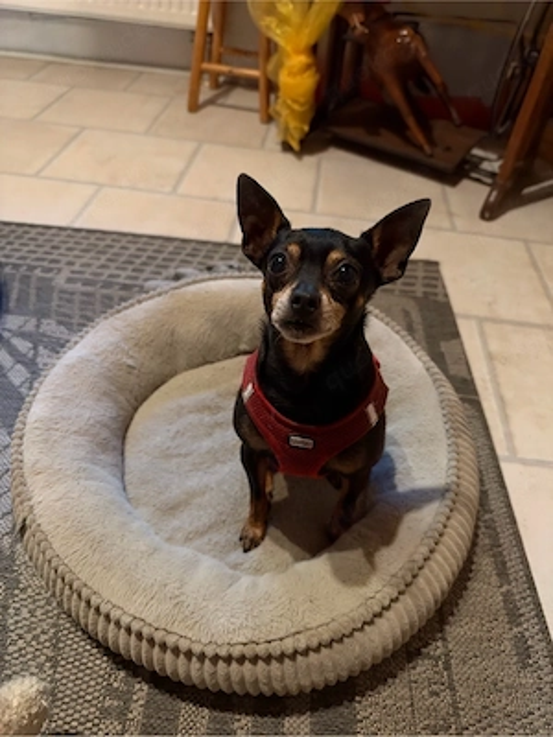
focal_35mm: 24
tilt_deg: -42.9
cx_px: 276
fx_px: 511
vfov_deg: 71.6
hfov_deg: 56.8
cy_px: 368
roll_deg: -7.6
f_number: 1.48
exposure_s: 1/25
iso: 800
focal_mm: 6.93
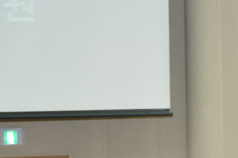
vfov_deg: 7.2
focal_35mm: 186
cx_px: 147
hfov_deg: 11.1
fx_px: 1230
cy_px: 268
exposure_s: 1/100
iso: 400
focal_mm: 38
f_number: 2.8
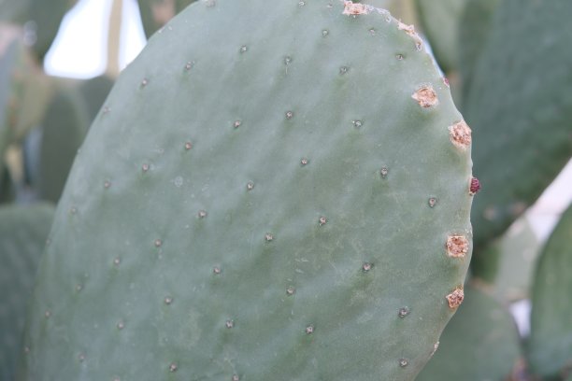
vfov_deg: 31.9
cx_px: 286
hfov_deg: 46.4
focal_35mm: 42
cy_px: 190
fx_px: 667
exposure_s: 1/70
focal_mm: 27.7
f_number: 3.2
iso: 320
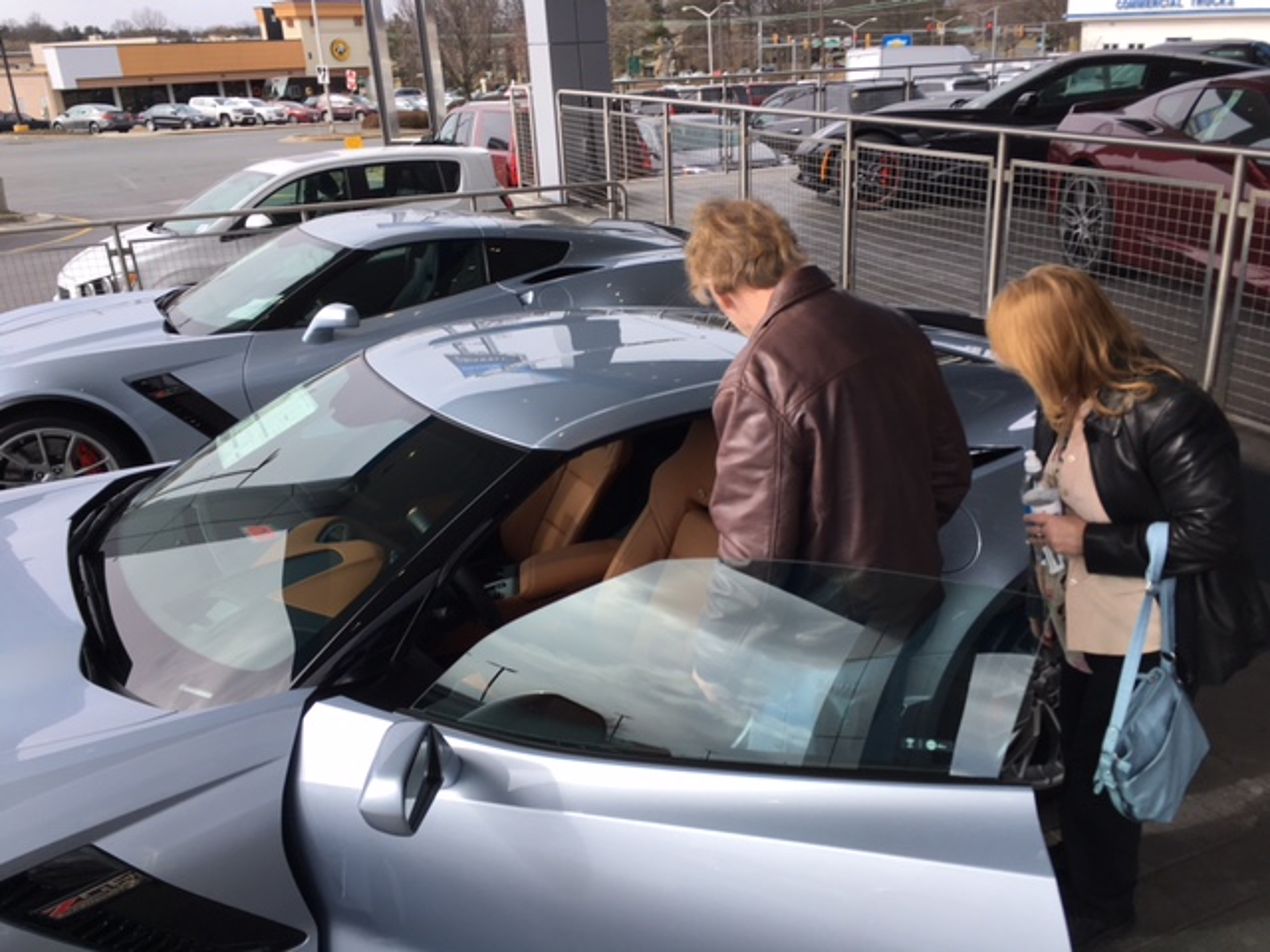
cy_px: 476
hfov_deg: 61.7
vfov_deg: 48.2
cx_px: 635
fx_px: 1064
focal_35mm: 29
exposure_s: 1/668
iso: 25
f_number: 2.2
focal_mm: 4.15
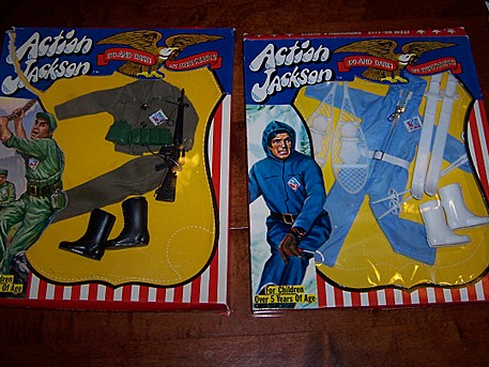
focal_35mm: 43
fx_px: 608
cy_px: 154
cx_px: 243
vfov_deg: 33.5
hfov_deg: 43.8
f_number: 2.8
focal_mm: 6.2
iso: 80
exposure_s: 1/60
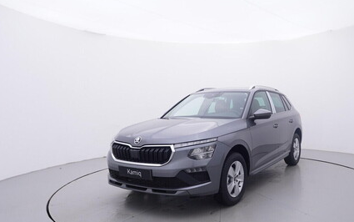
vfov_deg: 42.0
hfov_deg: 62.6
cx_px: 221
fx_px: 286
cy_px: 141
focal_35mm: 30
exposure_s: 1/80
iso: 200
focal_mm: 15
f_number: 5
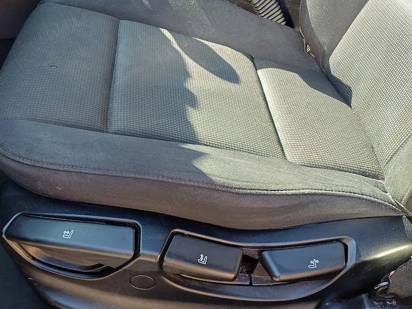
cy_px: 181
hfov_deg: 49.5
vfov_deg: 38.6
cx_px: 146
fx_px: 440
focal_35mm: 37
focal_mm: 4.65
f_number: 1.8
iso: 80
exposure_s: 1/60
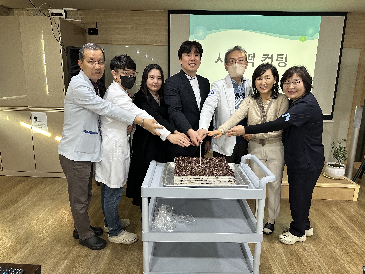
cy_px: 137
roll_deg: -1.6
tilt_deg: -11.6
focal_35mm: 24
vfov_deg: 56.8
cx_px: 182
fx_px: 253
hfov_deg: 71.6
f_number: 1.78
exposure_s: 1/60
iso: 250
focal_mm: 6.86
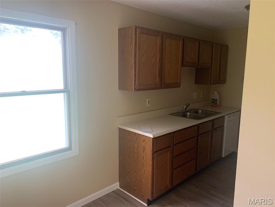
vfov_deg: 53.1
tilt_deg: -9.3
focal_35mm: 26
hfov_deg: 67.3
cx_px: 138
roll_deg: -0.8
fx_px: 207
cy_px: 104
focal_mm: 4.25
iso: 100
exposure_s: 1/67
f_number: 1.8
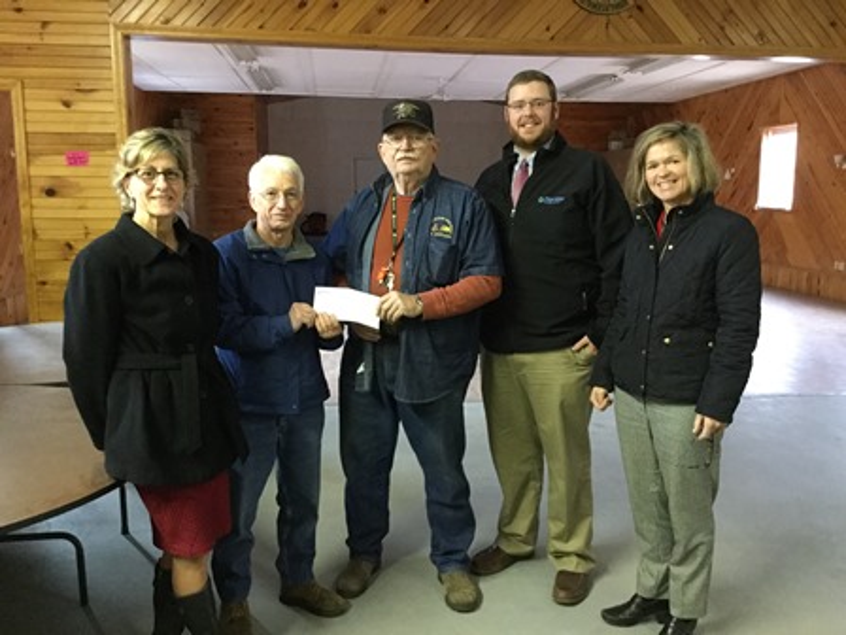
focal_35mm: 31
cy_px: 318
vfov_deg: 45.4
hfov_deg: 58.4
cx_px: 423
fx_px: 758
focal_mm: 3.3
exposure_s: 1/15
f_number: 2.4
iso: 320
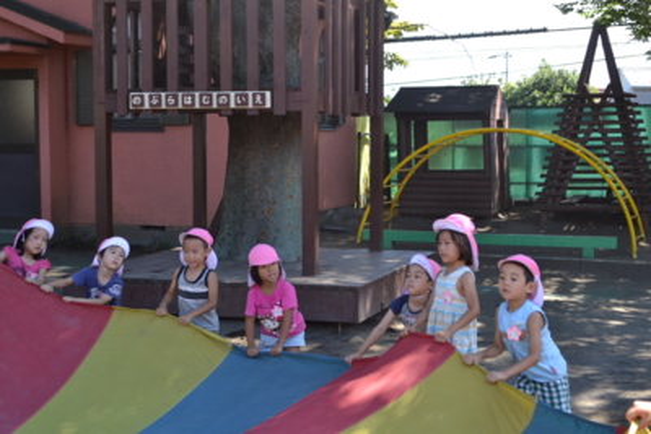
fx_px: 1194
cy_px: 217
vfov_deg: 20.6
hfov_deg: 30.5
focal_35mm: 66
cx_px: 326
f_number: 5.6
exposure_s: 1/125
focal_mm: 44
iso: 200
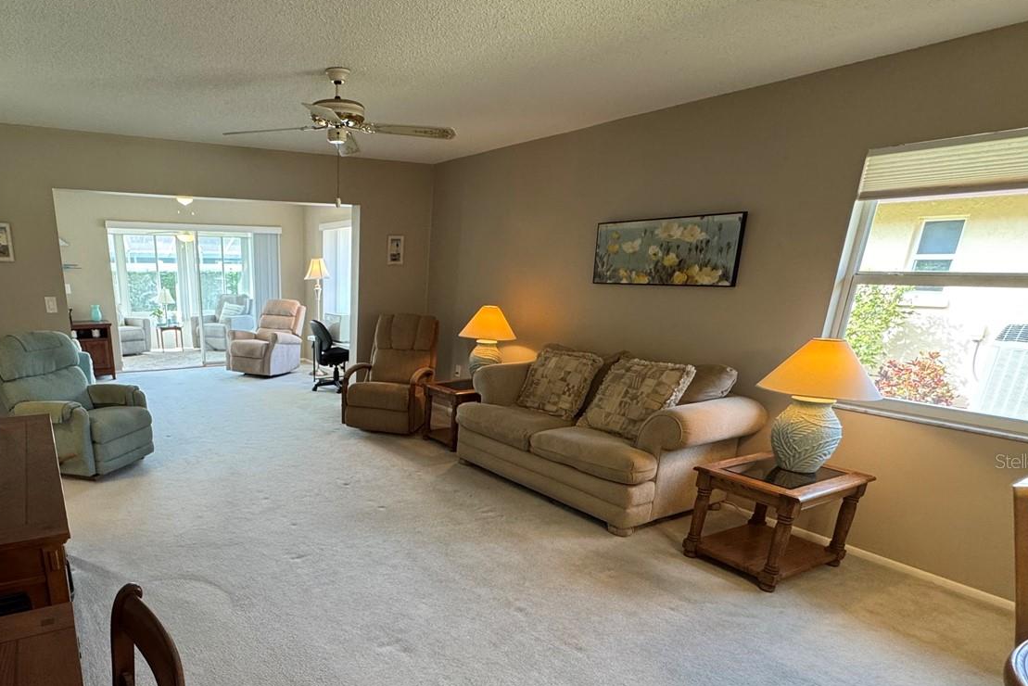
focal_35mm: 21
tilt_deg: -18.5
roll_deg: -0.6
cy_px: 461
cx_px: 341
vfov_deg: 58.1
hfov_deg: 78.5
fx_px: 600
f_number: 2.2
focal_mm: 2.22
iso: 200
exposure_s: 1/120
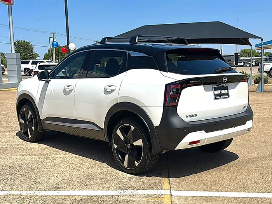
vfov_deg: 39.7
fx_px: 283
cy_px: 102
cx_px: 136
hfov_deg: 51.4
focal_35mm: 36
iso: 80
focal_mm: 6.86
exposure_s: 1/7692
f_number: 1.78
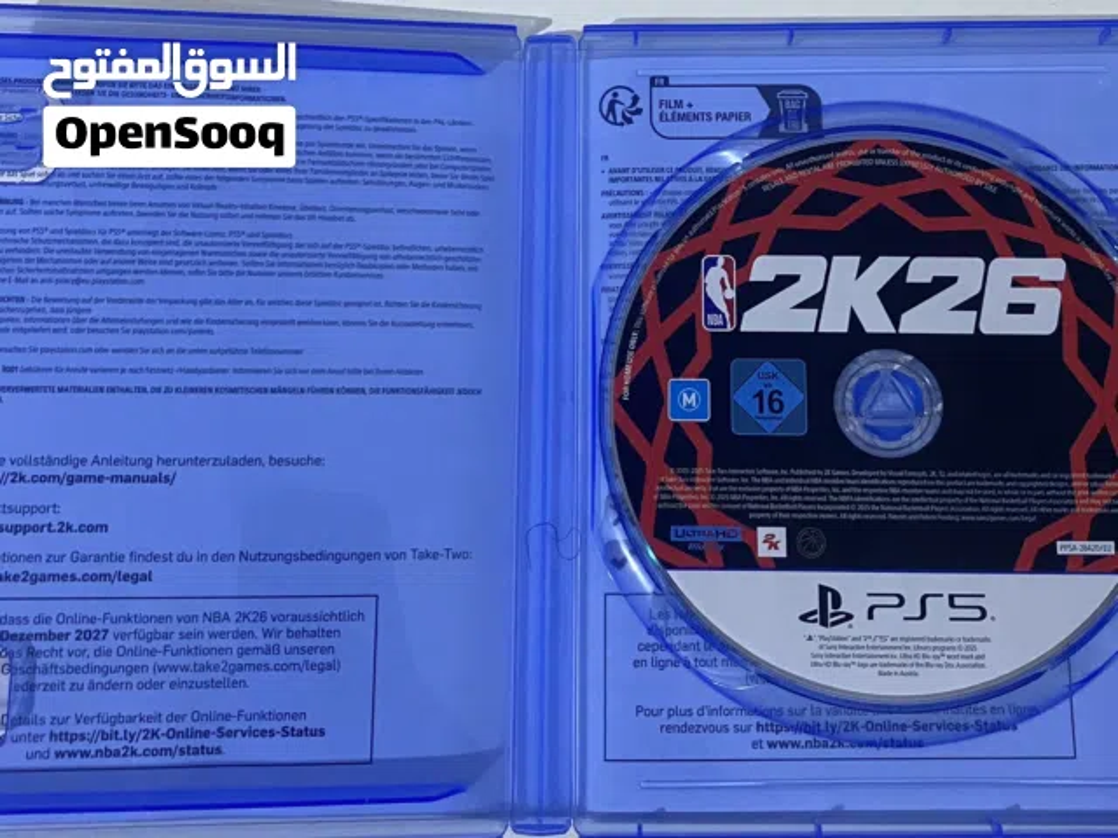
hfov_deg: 67.3
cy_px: 419
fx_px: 840
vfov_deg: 53.1
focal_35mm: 26
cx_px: 559
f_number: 1.8
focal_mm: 4.25
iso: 320
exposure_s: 1/33
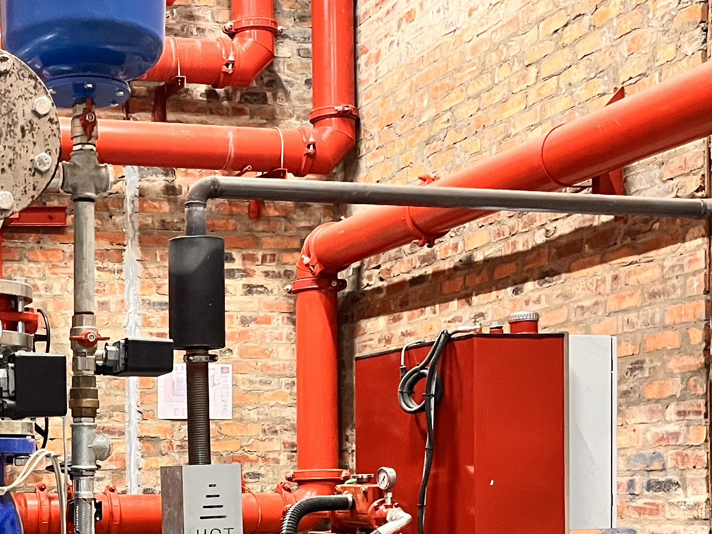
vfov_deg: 21.0
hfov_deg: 27.6
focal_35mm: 68
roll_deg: +1.3
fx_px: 1398
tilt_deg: -2.1
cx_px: 79
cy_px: 520
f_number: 1.6
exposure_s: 1/33
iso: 400
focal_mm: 5.1
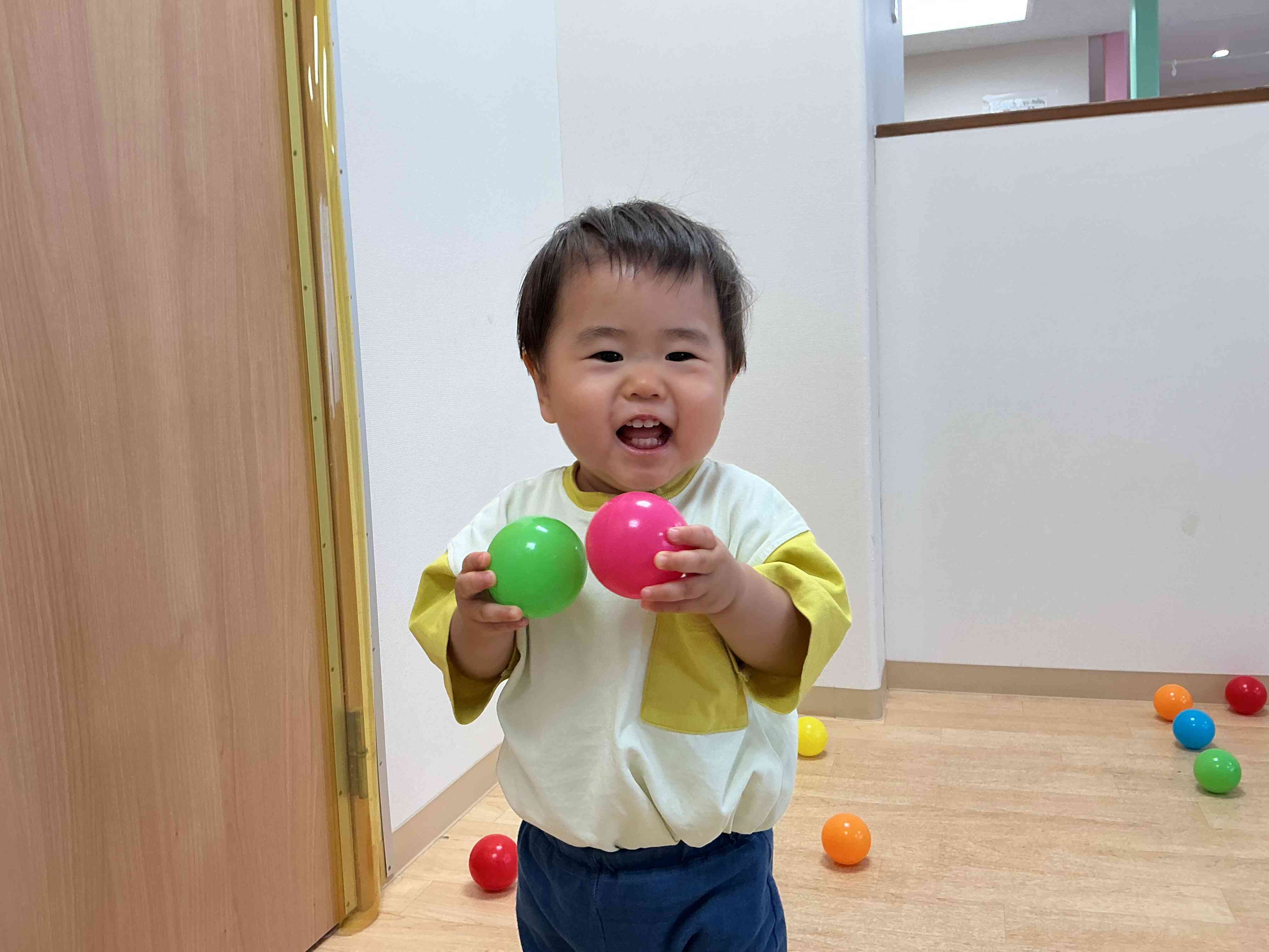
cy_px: 476
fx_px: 1063
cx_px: 634
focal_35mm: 29
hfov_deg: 61.7
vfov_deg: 48.2
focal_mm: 3
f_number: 1.8
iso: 32
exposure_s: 1/120
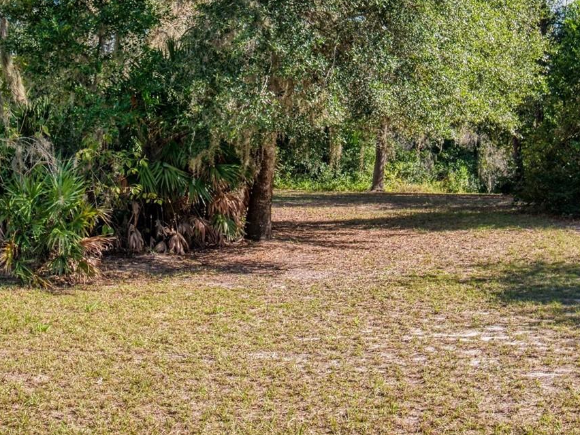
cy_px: 122
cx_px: 216
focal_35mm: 60
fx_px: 1006
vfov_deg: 24.2
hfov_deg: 32.0
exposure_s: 1/250
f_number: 5.2
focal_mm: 16
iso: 200
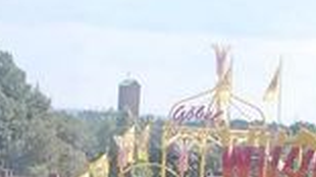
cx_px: 149
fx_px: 2385
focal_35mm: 285
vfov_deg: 4.2
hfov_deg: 7.6
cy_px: 336
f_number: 6.3
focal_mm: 55
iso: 200
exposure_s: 1/160
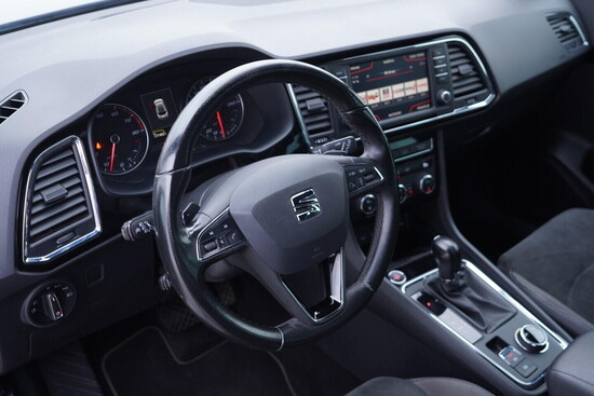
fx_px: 594
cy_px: 198
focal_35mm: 36
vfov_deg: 36.9
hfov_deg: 53.1
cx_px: 297
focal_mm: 24
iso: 250
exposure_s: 1/40
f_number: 2.8
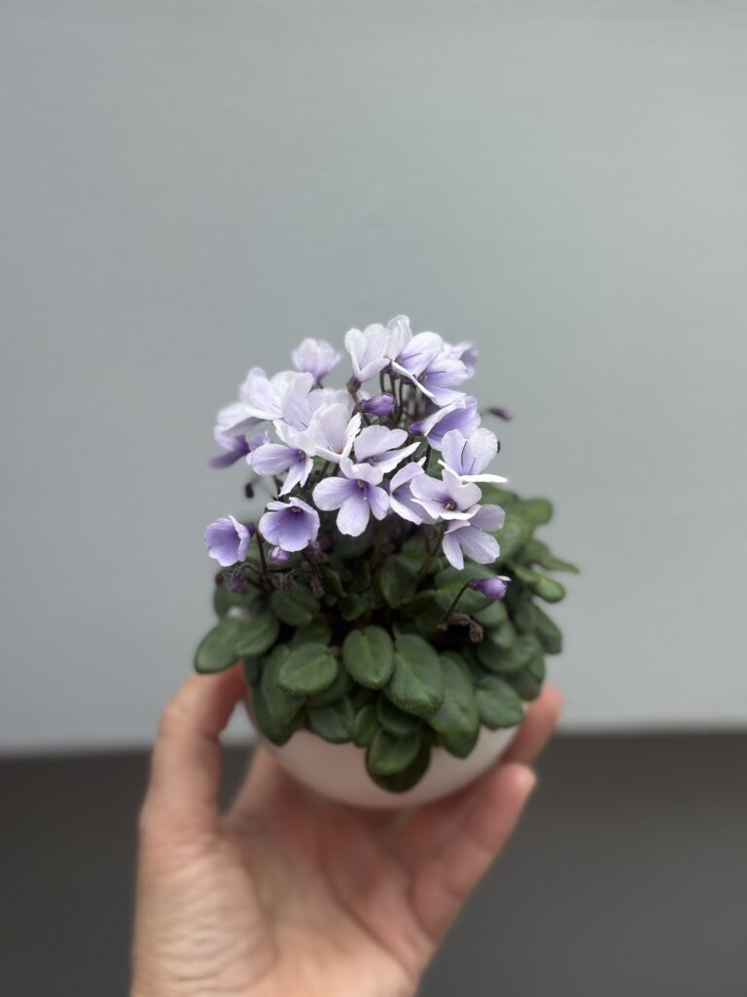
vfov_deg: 36.8
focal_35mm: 52
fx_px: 1496
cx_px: 374
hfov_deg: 28.0
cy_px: 498
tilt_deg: -30.1
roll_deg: -1.3
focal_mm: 5.96
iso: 40
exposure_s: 1/581
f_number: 1.6
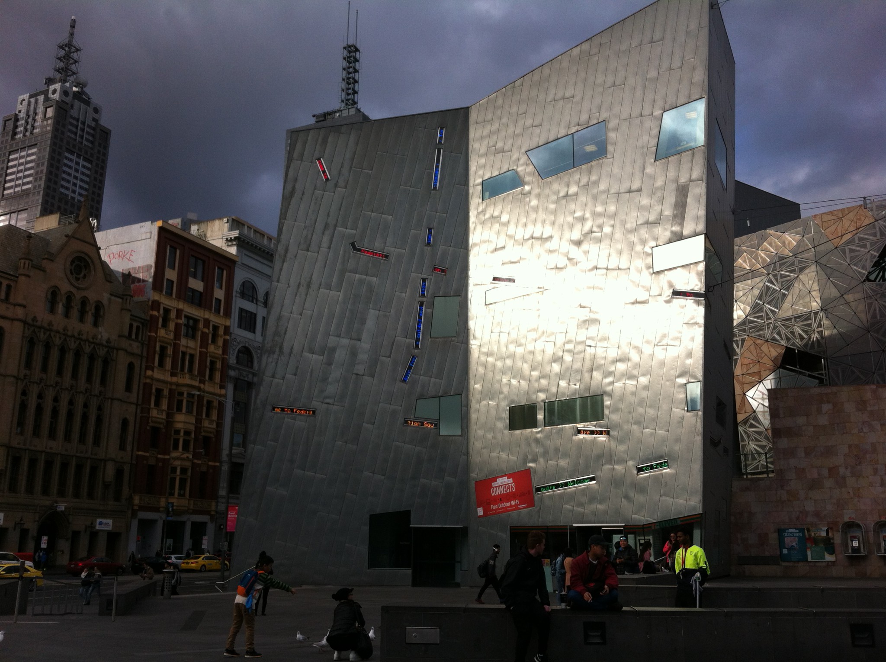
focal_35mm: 35
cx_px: 443
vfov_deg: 40.6
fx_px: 895
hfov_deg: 52.7
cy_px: 331
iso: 80
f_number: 2.8
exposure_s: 1/887
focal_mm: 3.85
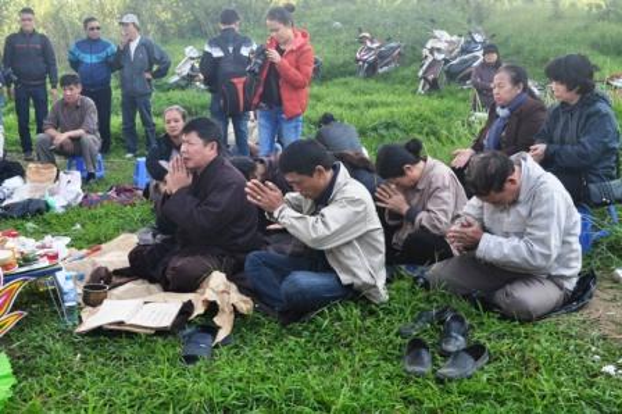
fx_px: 829
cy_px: 207
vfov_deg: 28.0
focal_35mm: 48
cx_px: 311
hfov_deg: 41.1
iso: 200
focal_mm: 32
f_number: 9
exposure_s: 1/100
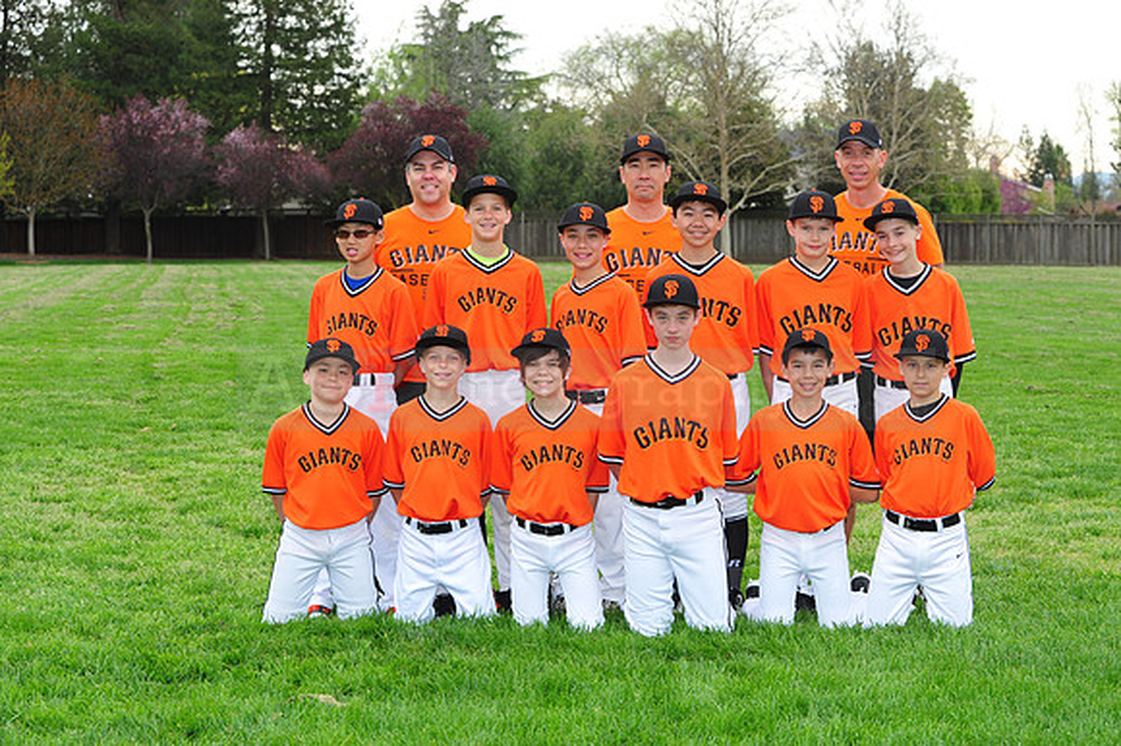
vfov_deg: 17.0
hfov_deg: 25.4
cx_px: 560
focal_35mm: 80
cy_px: 373
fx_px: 2490
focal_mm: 80
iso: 400
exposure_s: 1/200
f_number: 8
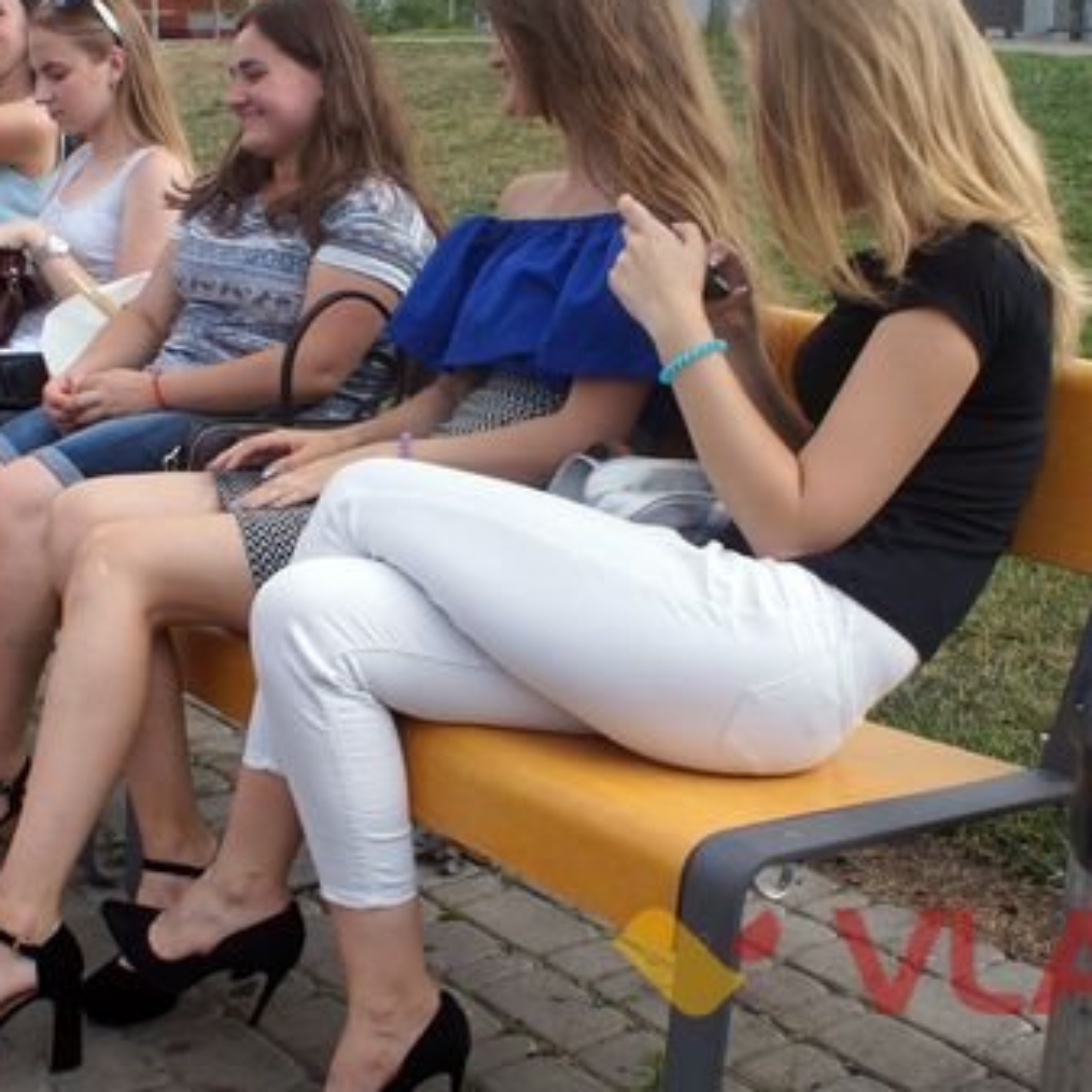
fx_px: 2070
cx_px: 417
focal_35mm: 58
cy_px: 525
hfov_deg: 29.4
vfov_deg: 29.5
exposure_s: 1/200
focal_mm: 22
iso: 100
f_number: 7.1
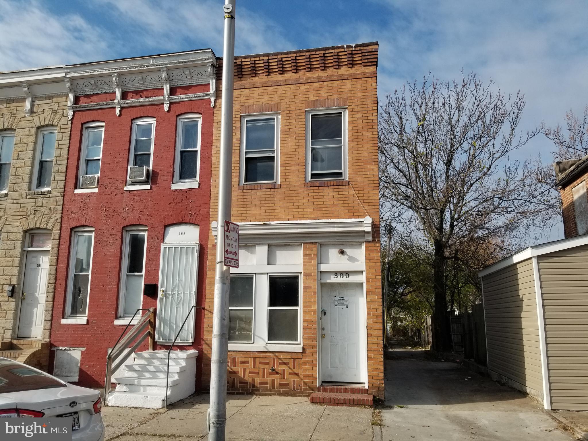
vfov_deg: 53.1
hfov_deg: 67.3
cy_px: 220
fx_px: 442
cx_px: 294
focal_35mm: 26
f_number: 1.7
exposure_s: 1/3128
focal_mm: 4.25
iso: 50
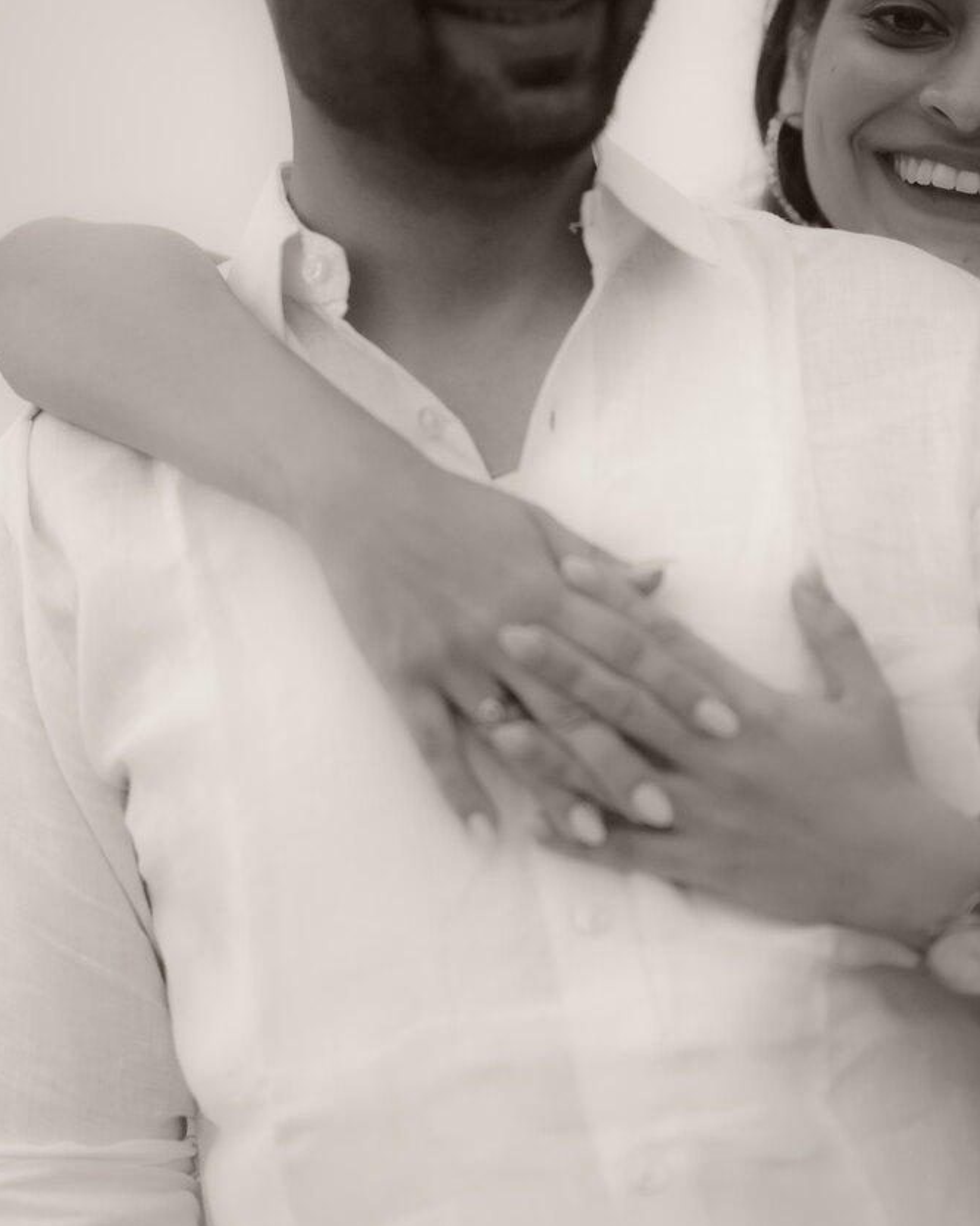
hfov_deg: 17.0
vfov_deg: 21.2
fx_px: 3264
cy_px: 481
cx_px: 635
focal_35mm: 90
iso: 2500
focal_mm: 50
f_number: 1.2
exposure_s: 1/320
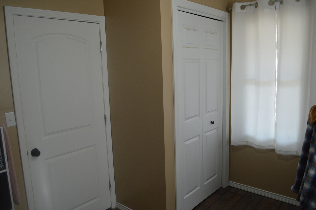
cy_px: 105
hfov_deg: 67.4
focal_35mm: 27
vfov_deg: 47.9
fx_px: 237
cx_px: 158
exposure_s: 1/80
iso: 400
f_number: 4.5
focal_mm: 18
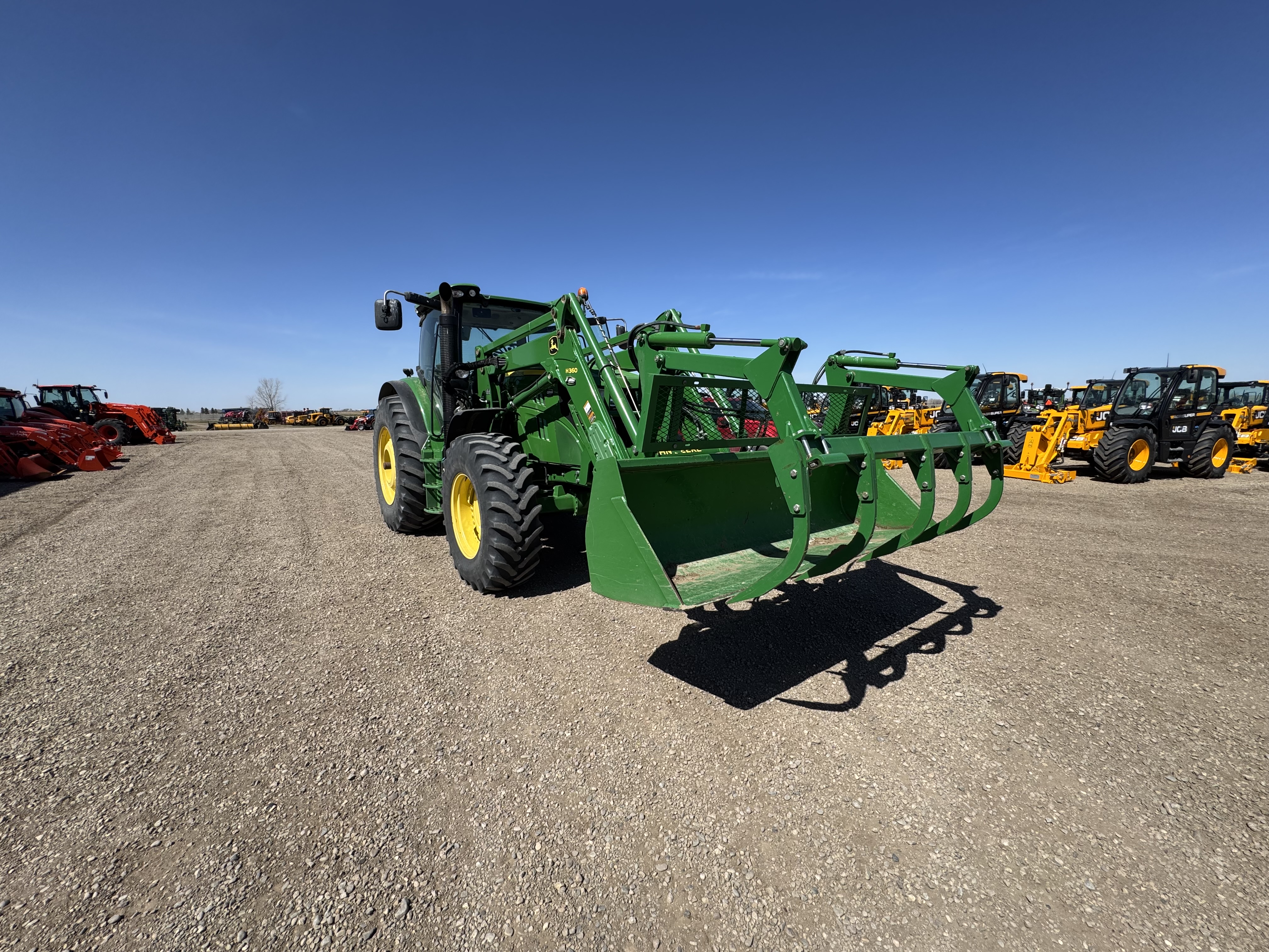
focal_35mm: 14
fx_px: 513
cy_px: 476
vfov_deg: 85.7
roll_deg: +0.9
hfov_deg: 102.1
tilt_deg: -9.7
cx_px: 634
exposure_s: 1/1880
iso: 50
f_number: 2.2
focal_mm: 2.22
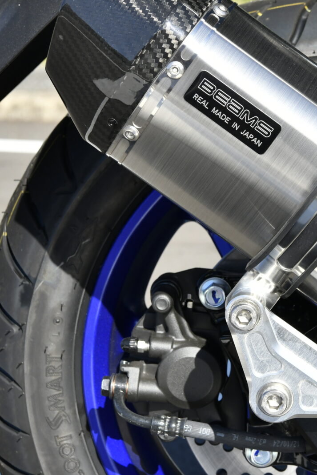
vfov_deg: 17.6
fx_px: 1532
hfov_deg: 11.6
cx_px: 352
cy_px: 206
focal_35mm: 116
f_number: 11
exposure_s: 1/640
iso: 640
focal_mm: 62
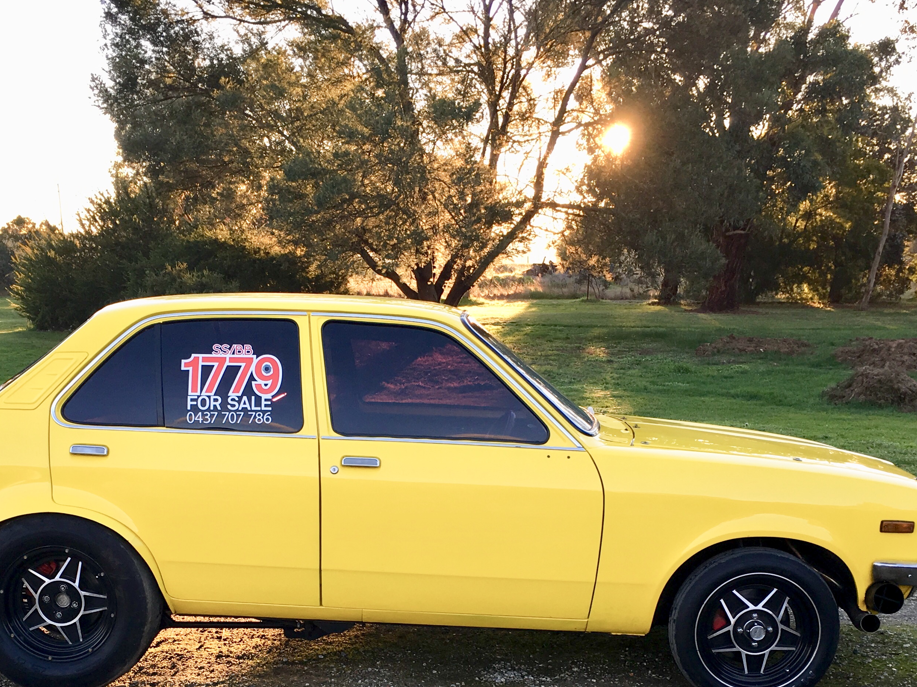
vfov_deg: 30.2
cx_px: 387
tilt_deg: -13.6
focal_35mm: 47
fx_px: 1245
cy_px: 543
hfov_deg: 40.3
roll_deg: +0.2
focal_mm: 4.15
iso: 25
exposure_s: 1/100
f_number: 2.2
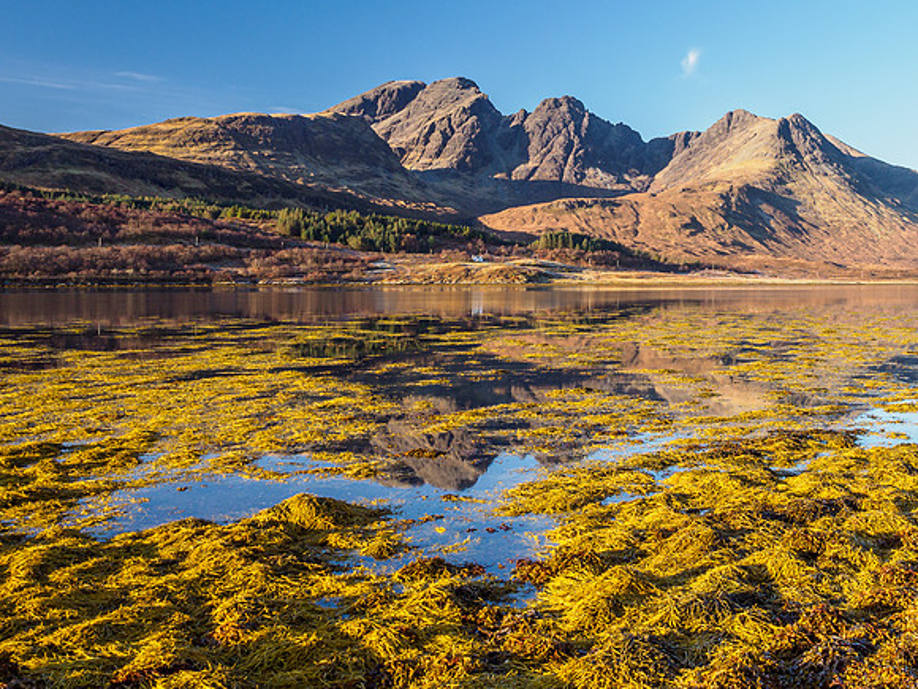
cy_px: 263
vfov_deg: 41.8
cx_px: 646
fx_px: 895
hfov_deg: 52.7
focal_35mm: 34
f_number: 7.1
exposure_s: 1/50
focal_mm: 12
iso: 200
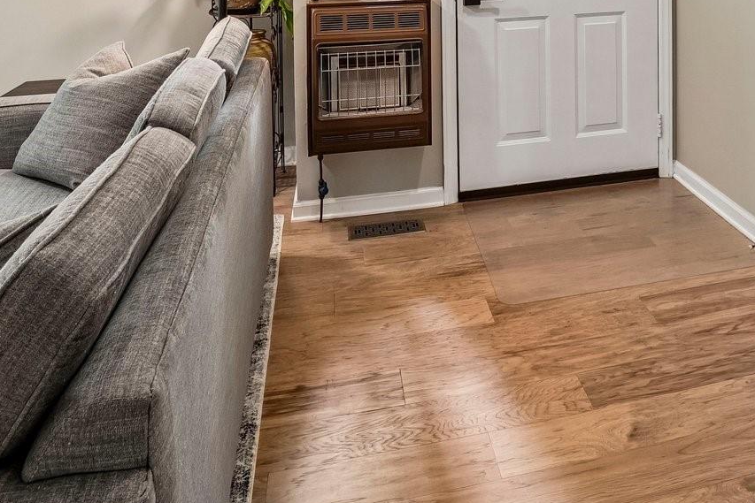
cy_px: -86
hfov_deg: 50.3
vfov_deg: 31.5
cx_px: 593
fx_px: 755
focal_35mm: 36
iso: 400
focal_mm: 10
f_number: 8
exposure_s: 1/8
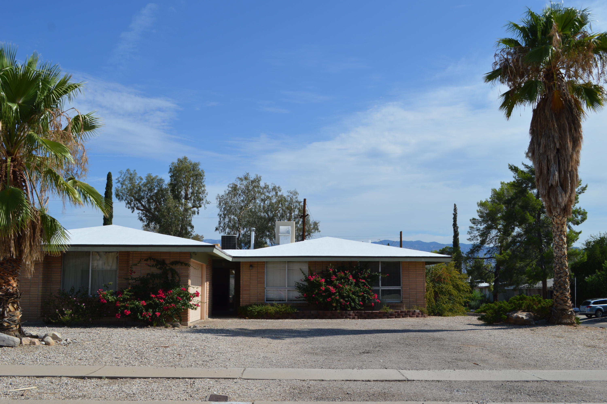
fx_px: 657
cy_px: 202
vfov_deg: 34.1
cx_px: 304
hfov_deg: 49.6
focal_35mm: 39
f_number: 9
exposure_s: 1/320
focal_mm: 26
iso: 100
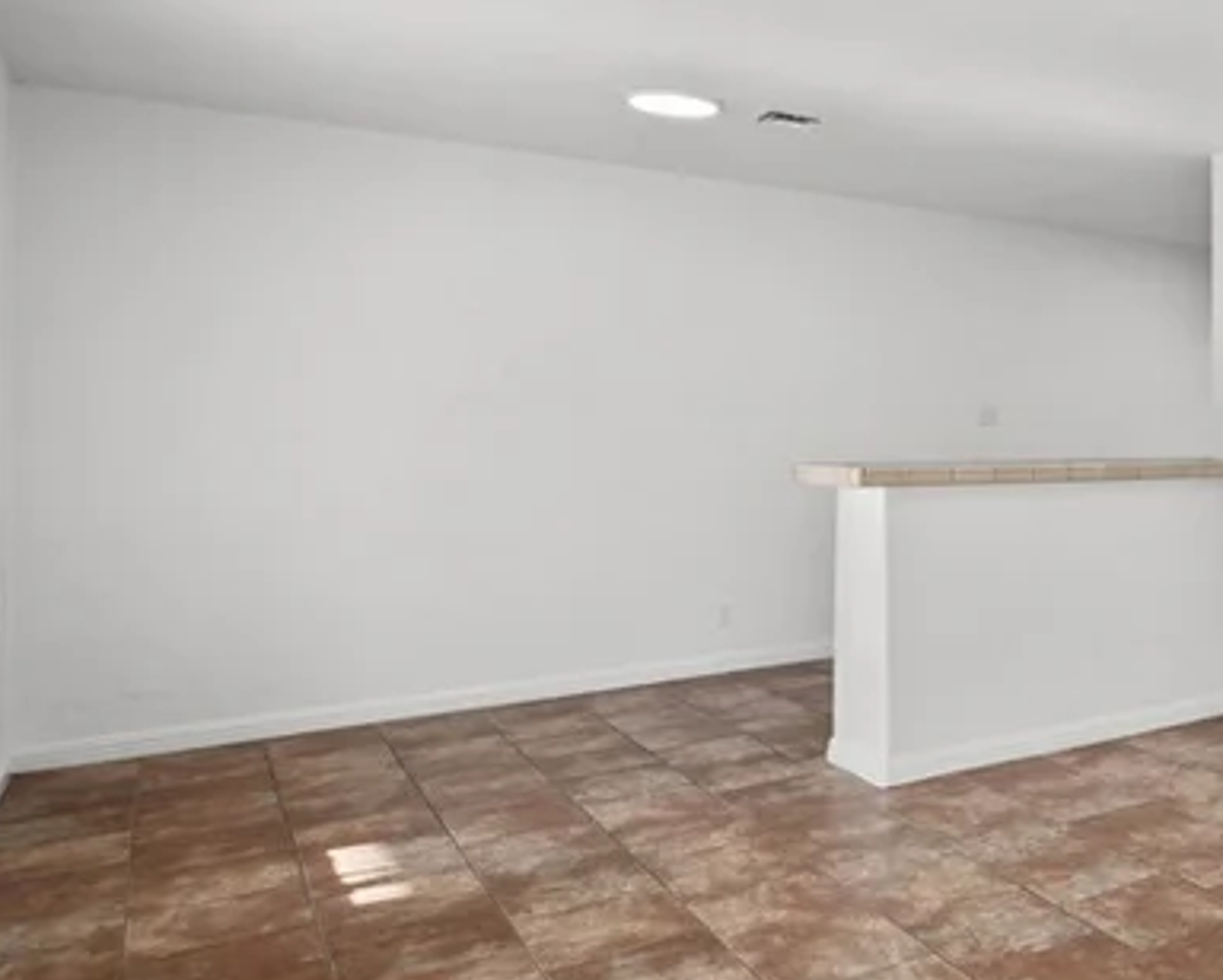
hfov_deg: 46.6
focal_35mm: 30
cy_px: 498
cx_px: 1284
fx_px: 1087
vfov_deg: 48.6
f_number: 7.1
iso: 400
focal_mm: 12
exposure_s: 1/20
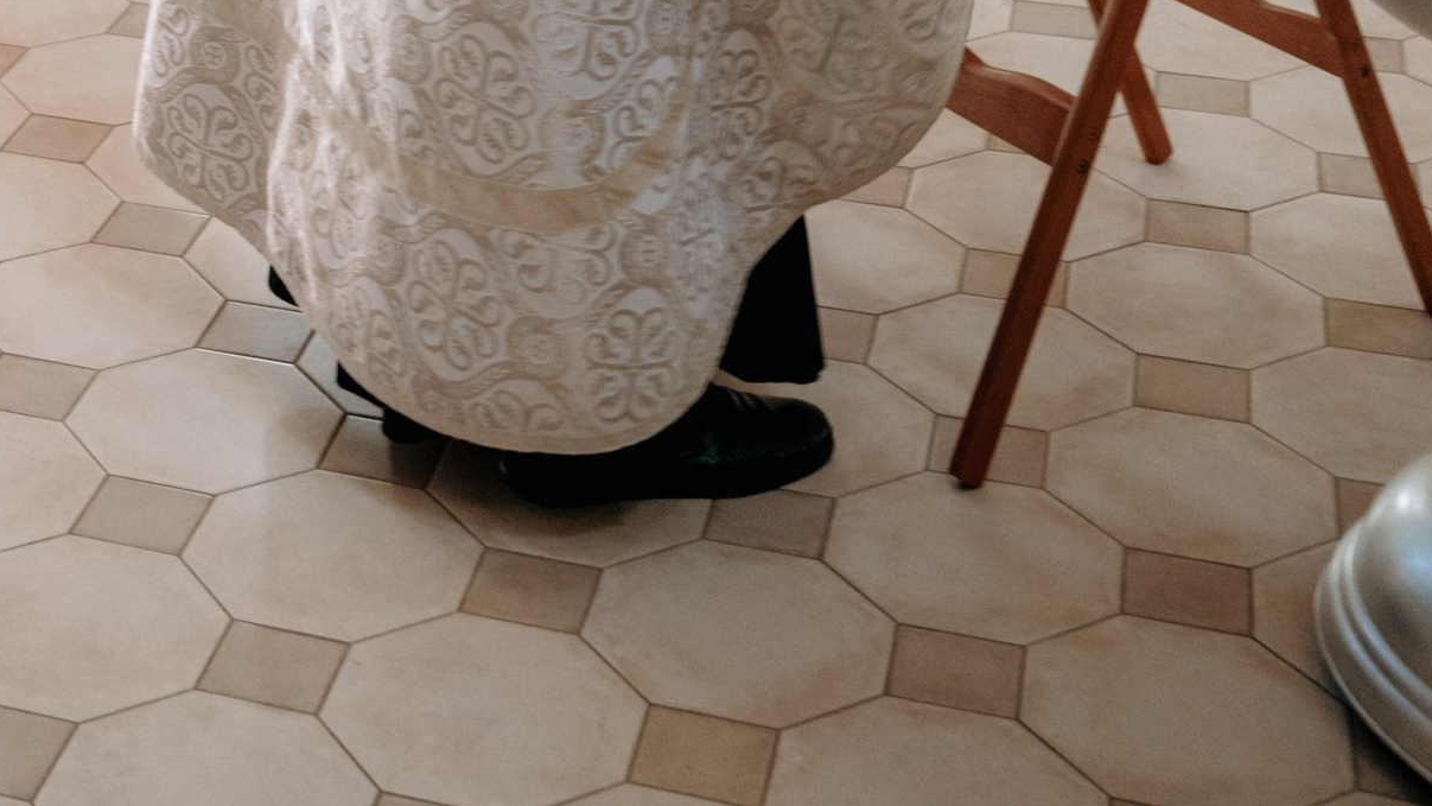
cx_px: 63
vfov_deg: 11.9
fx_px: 3038
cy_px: -1182
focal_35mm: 80
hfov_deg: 25.4
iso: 1250
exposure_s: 1/125
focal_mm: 24
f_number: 3.2
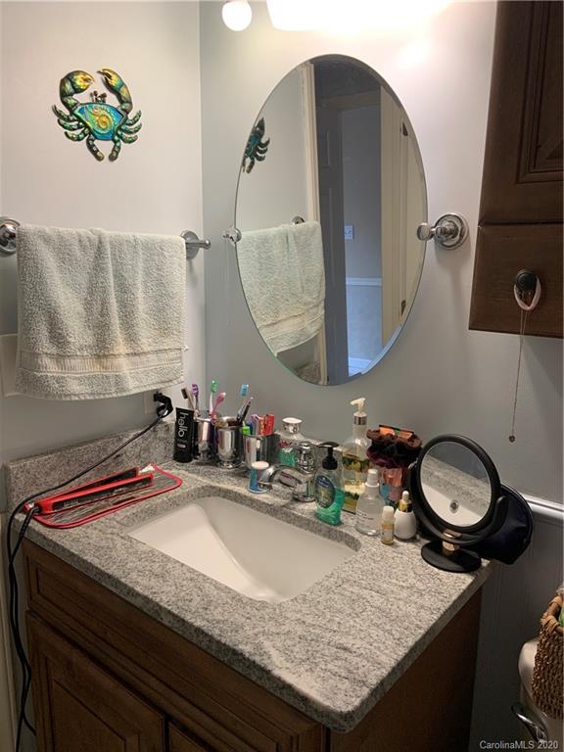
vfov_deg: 67.3
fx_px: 565
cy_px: 376
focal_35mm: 26
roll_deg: -0.5
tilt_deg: -11.3
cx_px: 282
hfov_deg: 53.1
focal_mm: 4.25
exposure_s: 1/60
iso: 80
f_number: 1.8
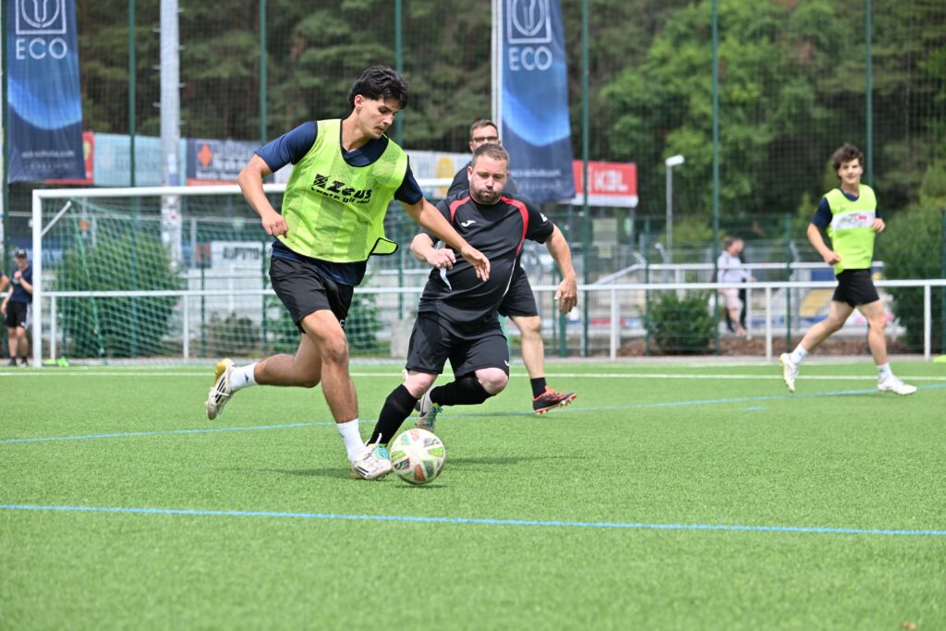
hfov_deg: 13.2
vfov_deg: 8.9
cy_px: 316
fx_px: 4073
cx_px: 473
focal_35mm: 155
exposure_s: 1/1600
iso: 280
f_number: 5
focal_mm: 155
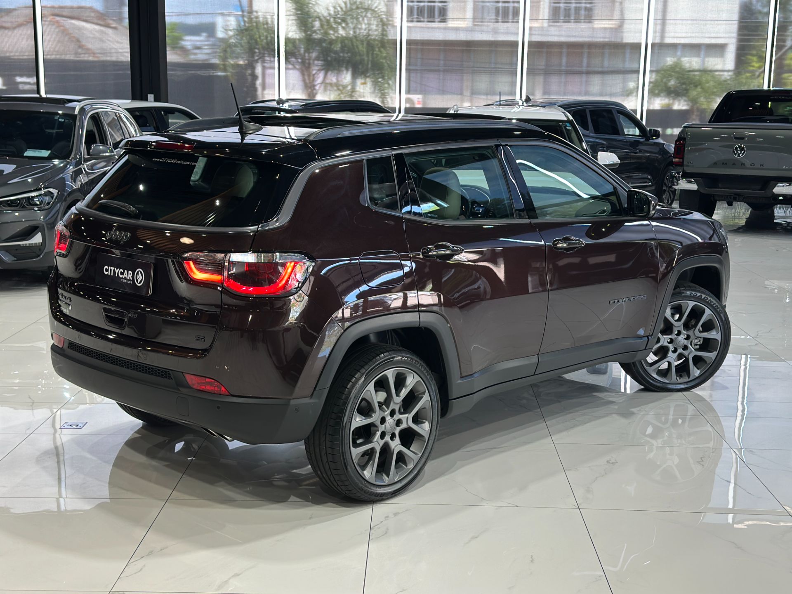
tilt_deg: -11.4
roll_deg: -1.3
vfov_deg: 30.3
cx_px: 396
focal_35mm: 48
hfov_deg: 39.7
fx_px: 1098
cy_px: 297
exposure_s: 1/60
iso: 100
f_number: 1.78
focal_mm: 6.86
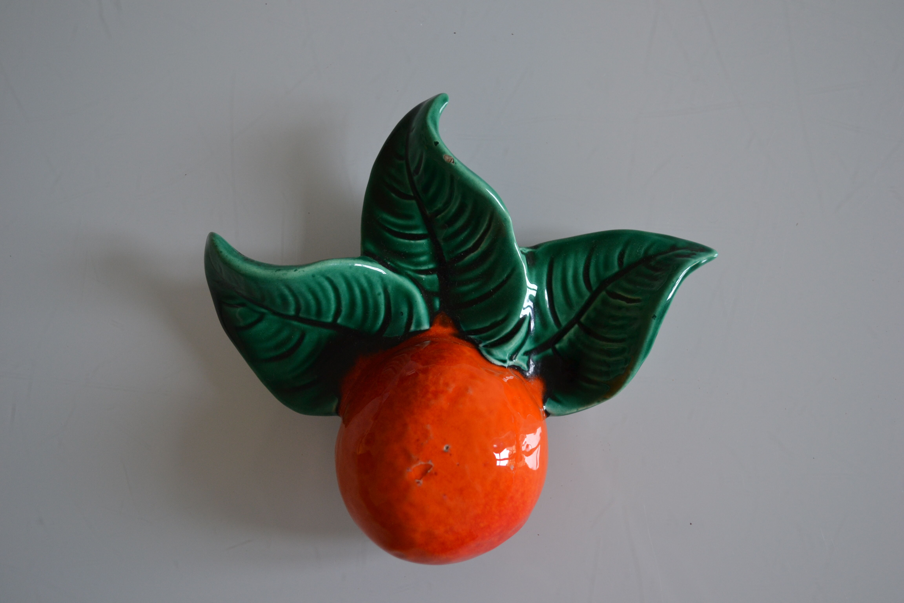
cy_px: 302
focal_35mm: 45
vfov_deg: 29.9
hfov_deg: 43.6
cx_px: 452
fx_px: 1130
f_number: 4.5
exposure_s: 1/15
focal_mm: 30
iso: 450
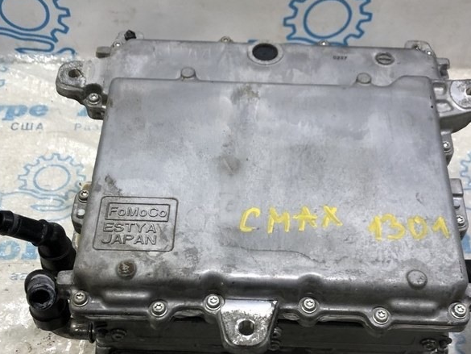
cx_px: 246
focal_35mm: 49
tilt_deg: -53.0
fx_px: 667
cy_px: 226
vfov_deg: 29.5
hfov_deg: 38.9
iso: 32
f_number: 1.8
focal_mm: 4
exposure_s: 1/33
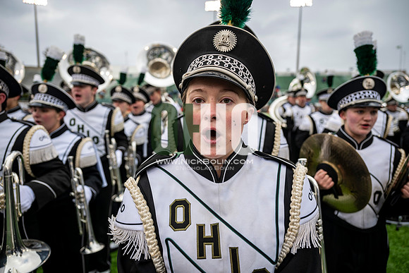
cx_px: 204
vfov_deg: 53.2
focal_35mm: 24
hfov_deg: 73.7
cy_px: 136
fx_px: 273
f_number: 2.8
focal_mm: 24
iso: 100
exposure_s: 1/500
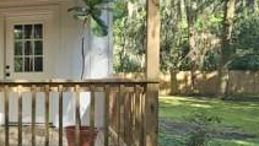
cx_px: -11
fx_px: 295
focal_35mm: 43
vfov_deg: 27.6
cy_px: 93
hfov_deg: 40.3
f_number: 2.2
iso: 64
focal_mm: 2.2
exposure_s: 1/119
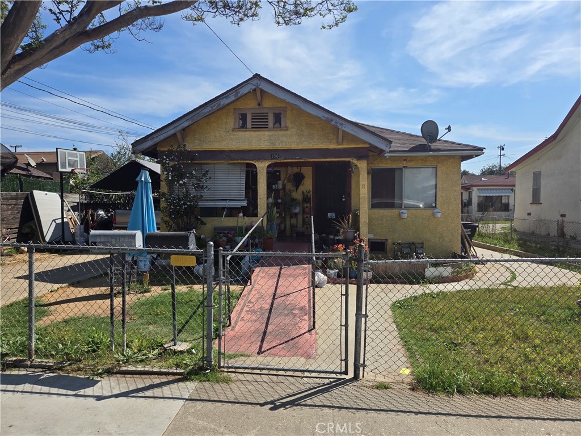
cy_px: 218
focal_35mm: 23
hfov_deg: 73.9
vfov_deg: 58.9
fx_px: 386
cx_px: 290
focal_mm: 5.4
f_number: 1.8
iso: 25
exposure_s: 1/2283
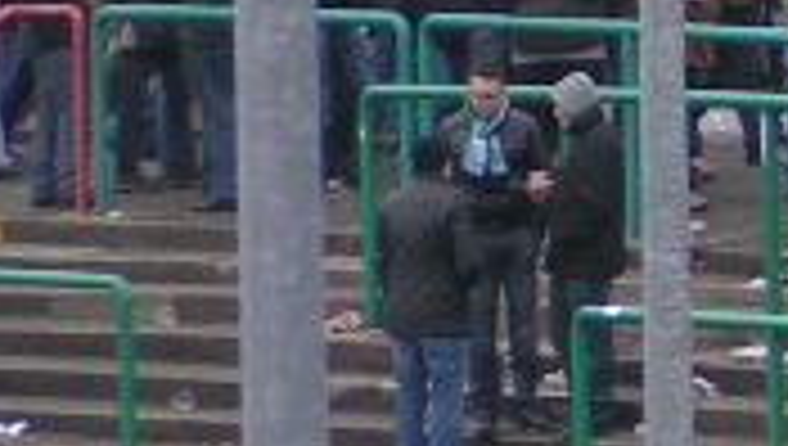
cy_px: -248
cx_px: 1644
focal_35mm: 652
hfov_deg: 3.3
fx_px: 13642
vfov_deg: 1.9
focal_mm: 20
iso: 125
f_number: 3.5
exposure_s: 1/160
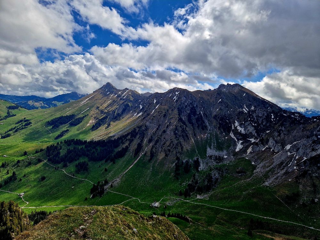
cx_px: 160
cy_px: 120
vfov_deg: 58.9
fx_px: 213
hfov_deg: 73.9
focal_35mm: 23
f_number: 1.8
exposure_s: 1/2500
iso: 50
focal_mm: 5.4
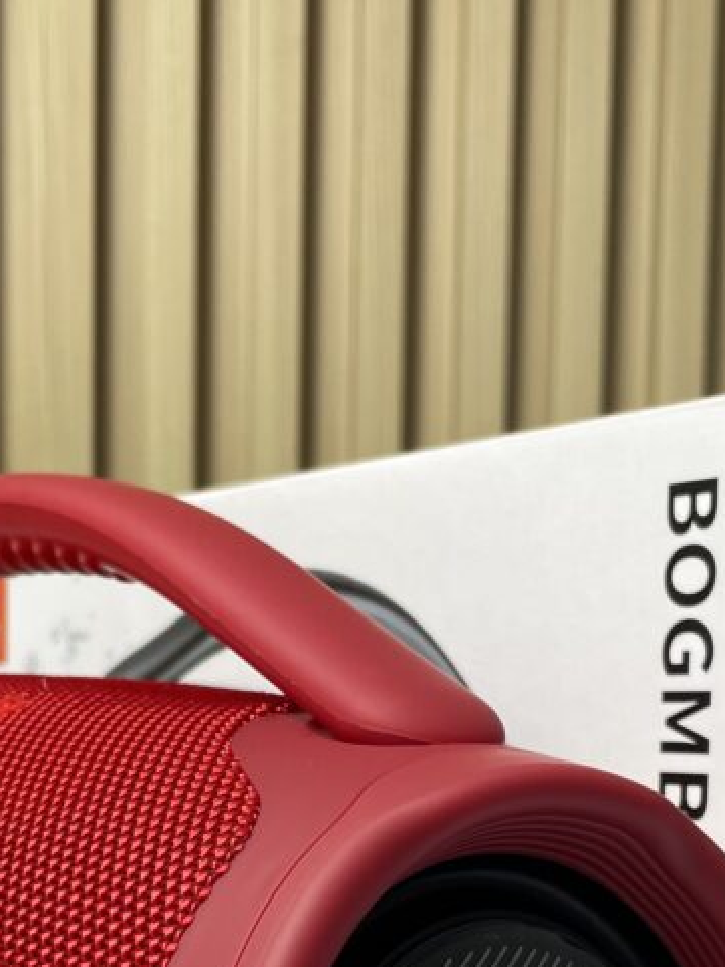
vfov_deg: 28.6
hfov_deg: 22.6
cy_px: 884
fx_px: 1815
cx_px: 397
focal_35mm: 65
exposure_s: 1/120
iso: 64
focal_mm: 4.2
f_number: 1.6
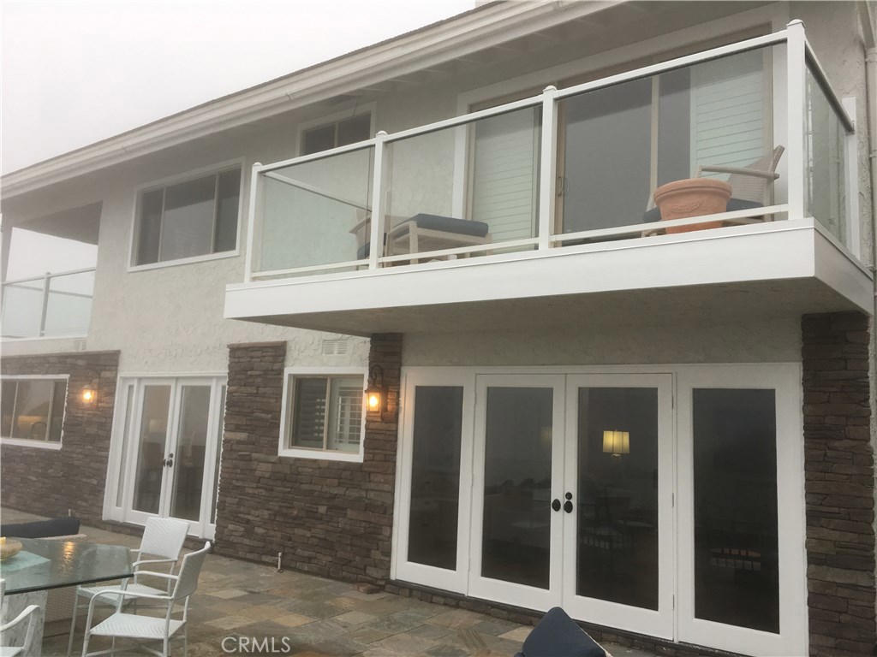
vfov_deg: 48.2
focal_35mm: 29
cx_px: 438
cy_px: 328
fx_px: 735
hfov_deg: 61.7
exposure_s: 1/120
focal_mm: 4.15
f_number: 2.2
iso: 40
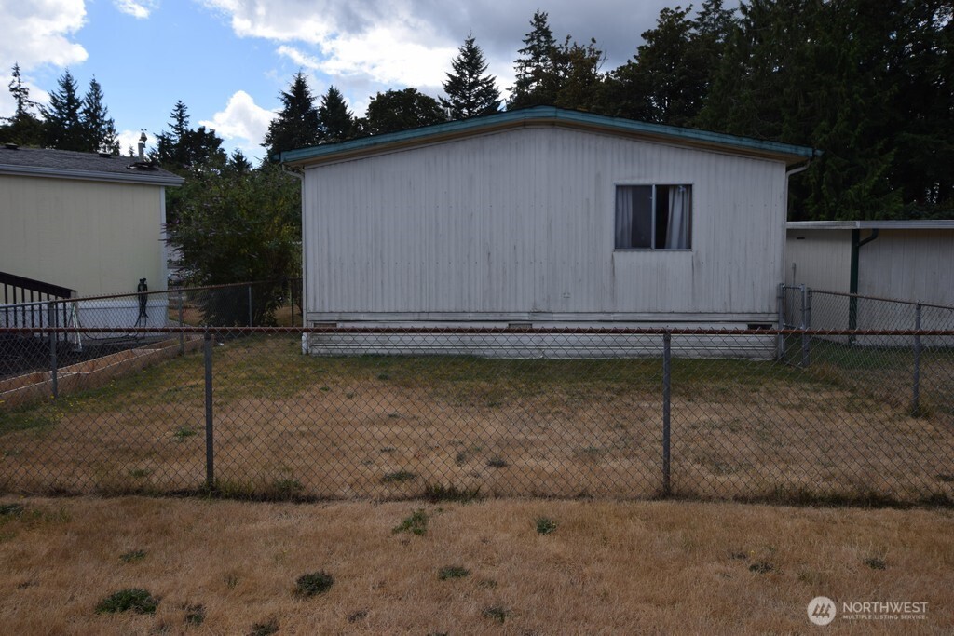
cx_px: 477
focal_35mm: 26
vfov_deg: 50.4
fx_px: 676
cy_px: 318
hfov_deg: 70.4
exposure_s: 1/320
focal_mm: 17
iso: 200
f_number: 9
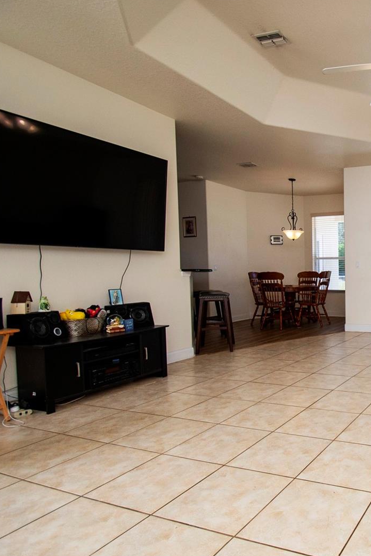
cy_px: 276
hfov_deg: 45.0
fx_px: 355
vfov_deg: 76.1
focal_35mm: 23
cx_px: 386
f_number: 5
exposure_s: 1/800
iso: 500
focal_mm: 10
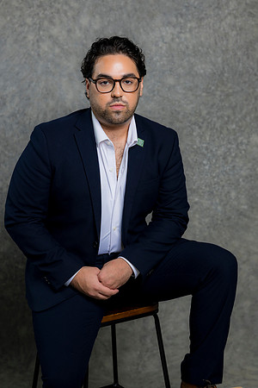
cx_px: 129
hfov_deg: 16.1
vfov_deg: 23.9
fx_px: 914
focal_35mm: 85
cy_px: 194
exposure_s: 1/200
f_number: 5
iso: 125
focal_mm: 85
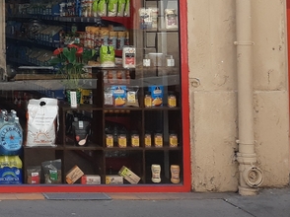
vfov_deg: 16.9
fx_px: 712
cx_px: -122
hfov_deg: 20.3
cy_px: -15
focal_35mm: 85
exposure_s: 1/496
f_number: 1.7
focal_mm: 3.92
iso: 40
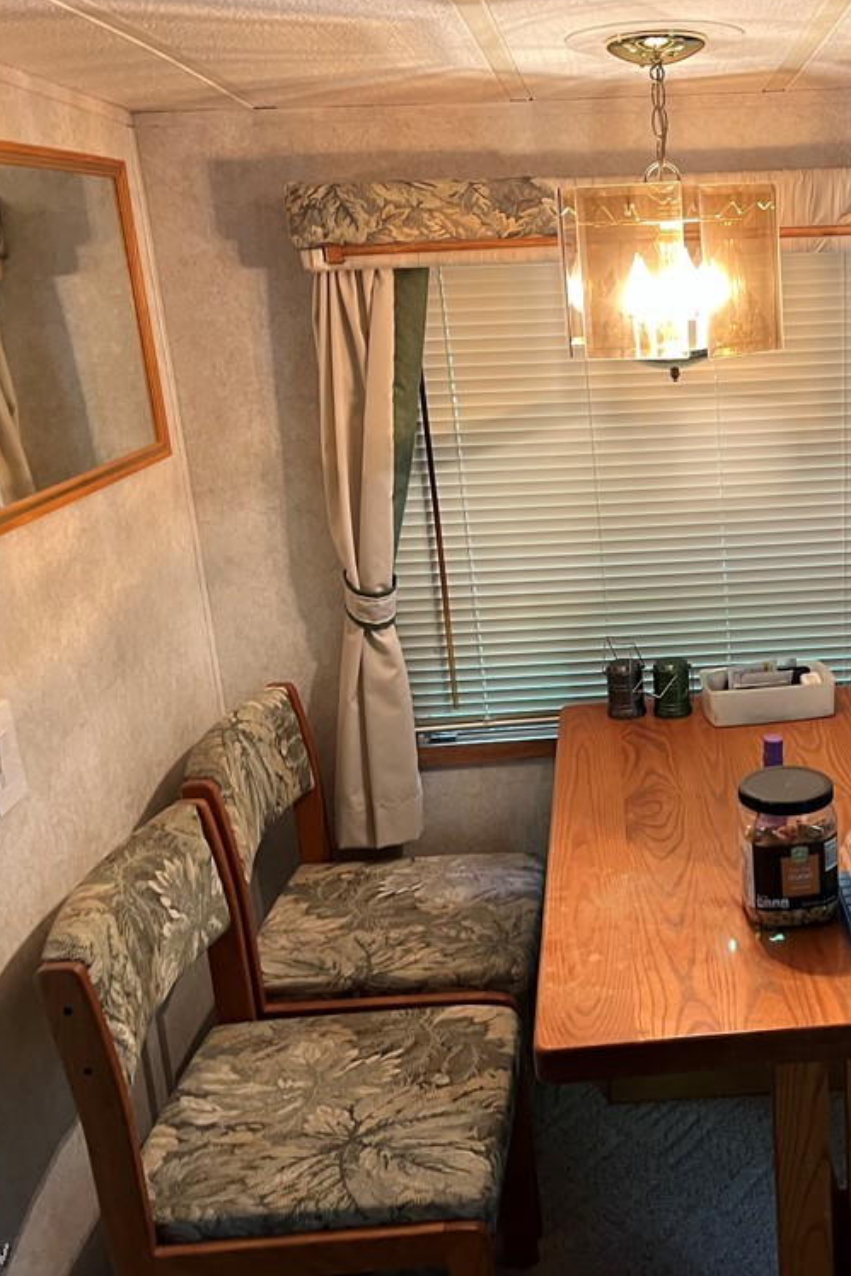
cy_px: 635
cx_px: 715
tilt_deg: -16.5
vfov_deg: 51.9
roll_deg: +2.4
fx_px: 1311
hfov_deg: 34.5
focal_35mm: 37
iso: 250
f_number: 1.6
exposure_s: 1/43
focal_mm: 5.1
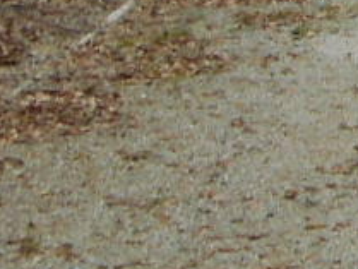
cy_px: -670
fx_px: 3094
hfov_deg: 5.9
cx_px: 1257
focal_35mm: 299
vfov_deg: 4.7
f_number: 4.5
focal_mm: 6.9
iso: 80
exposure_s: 1/50
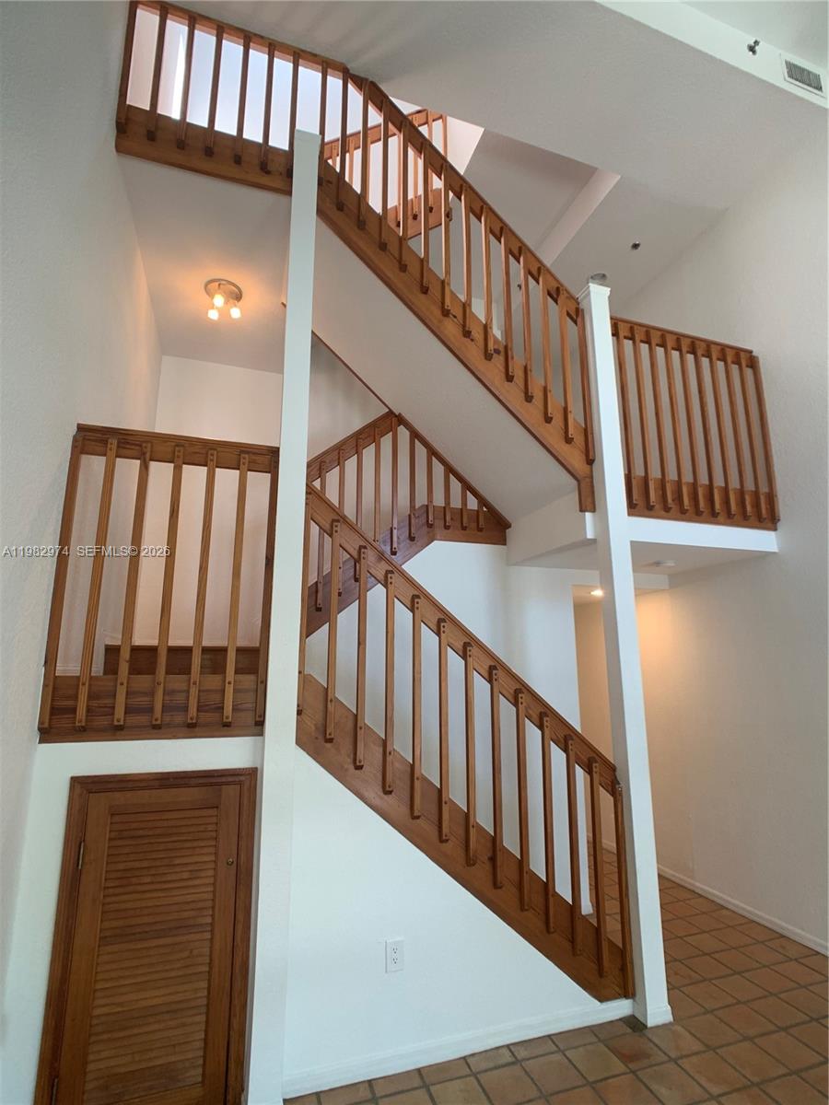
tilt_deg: +11.3
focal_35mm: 26
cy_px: 552
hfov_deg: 53.1
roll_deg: +0.1
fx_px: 830
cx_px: 414
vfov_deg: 67.3
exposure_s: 1/60
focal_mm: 4.25
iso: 64
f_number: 1.8
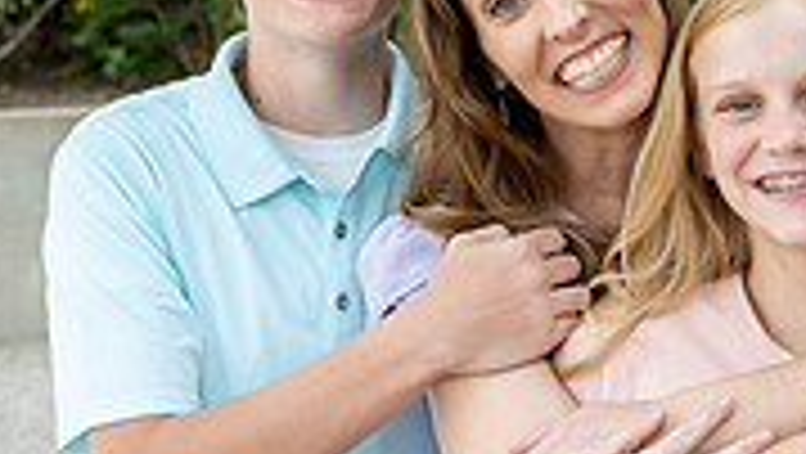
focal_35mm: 92
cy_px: 108
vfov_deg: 13.1
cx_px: 572
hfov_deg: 23.0
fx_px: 1968
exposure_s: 1/80
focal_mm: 35
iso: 200
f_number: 4
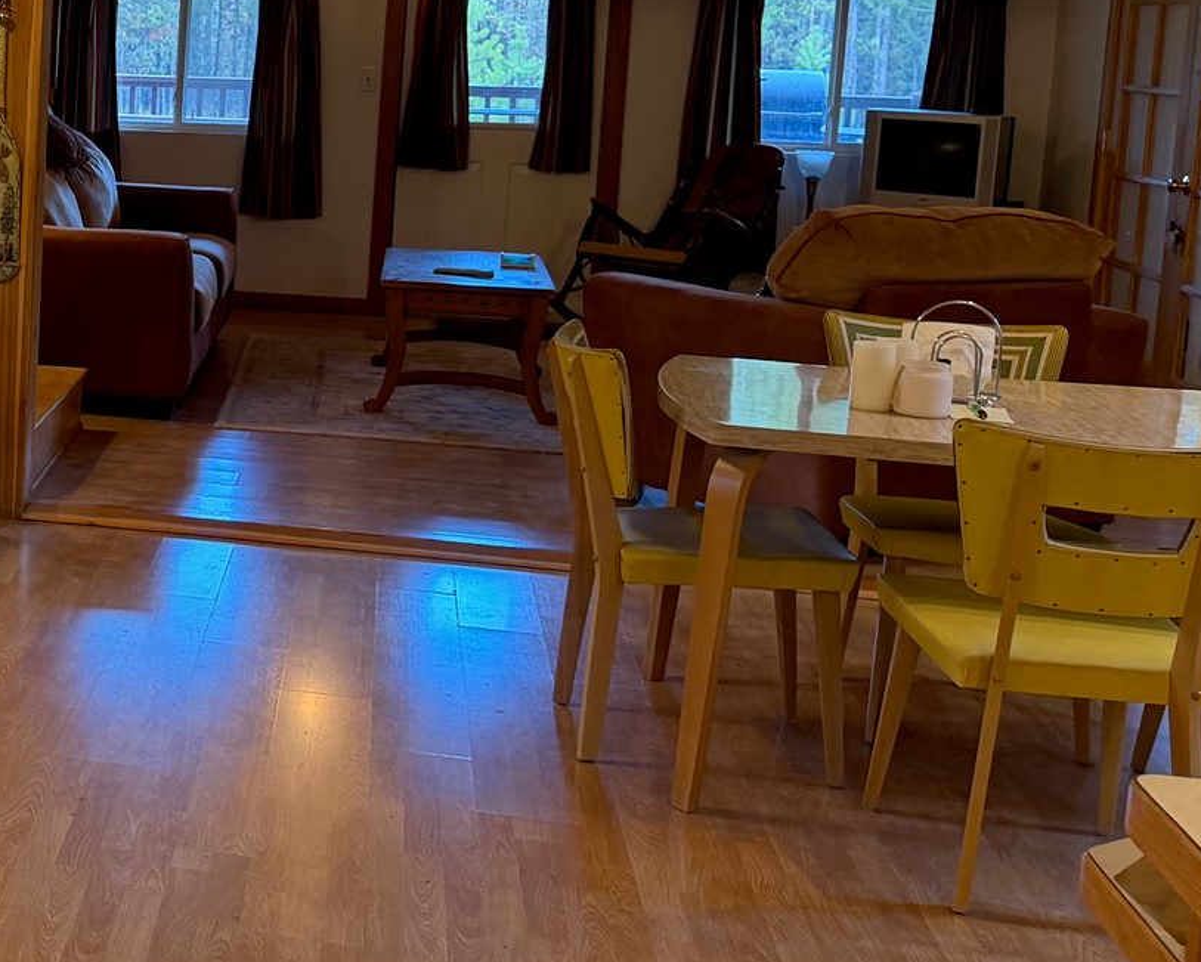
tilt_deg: -5.4
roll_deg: +0.6
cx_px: -229
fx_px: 2098
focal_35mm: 59
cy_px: 266
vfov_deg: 25.6
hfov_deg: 28.1
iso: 200
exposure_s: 1/60
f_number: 1.78
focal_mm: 6.76
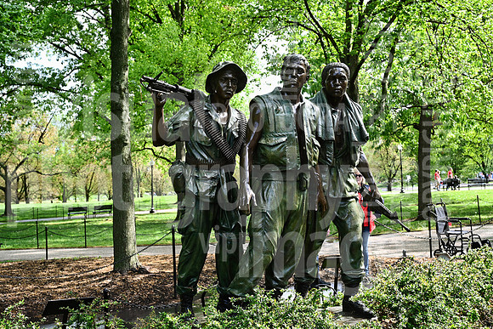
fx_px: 534
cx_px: 246
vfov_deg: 34.2
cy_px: 164
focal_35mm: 39
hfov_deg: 49.5
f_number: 6.3
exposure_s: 1/400
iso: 640
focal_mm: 39
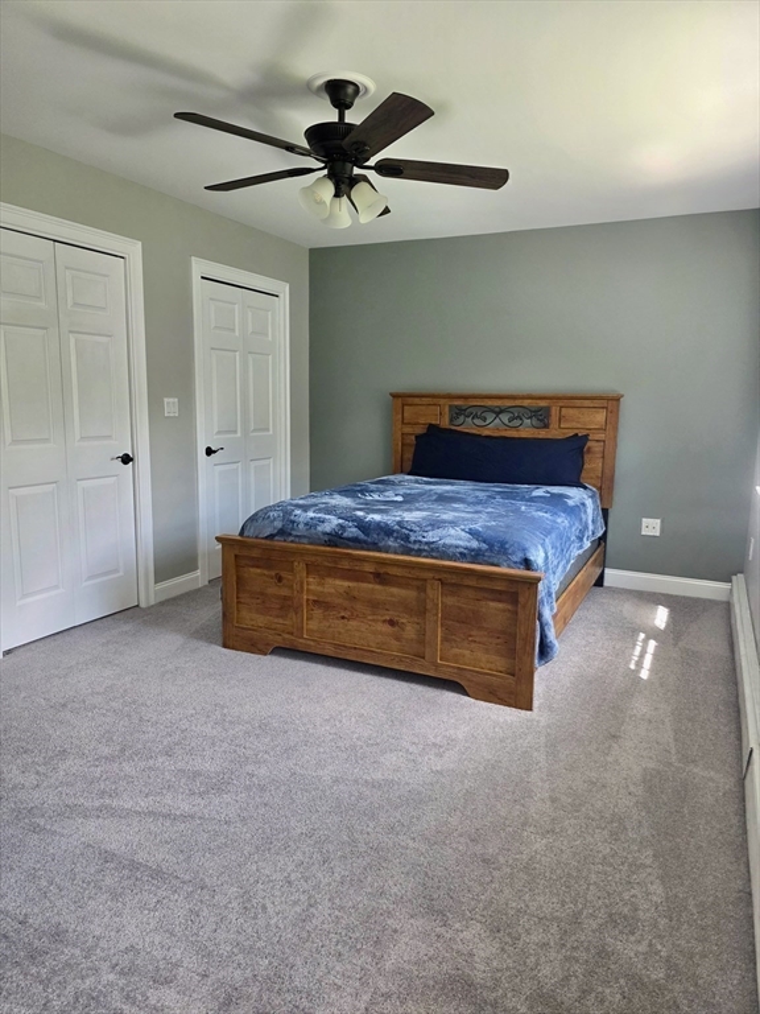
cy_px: 507
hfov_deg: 58.9
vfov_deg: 73.9
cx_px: 380
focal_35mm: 23
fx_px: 673
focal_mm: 6.3
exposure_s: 1/180
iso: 125
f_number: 1.7
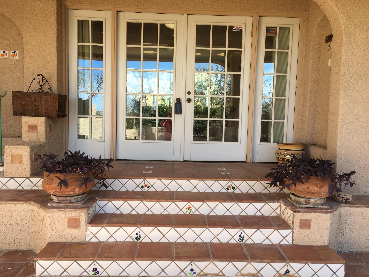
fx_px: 309
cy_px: 138
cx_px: 184
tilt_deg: -5.3
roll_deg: -1.0
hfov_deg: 61.7
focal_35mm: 29
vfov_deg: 48.2
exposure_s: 1/158
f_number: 2.2
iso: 25
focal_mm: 4.15
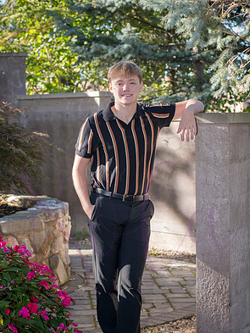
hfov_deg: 16.8
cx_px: 125
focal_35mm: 88
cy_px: 174
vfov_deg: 22.2
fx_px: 847
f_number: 6.3
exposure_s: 1/400
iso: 800
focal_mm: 80
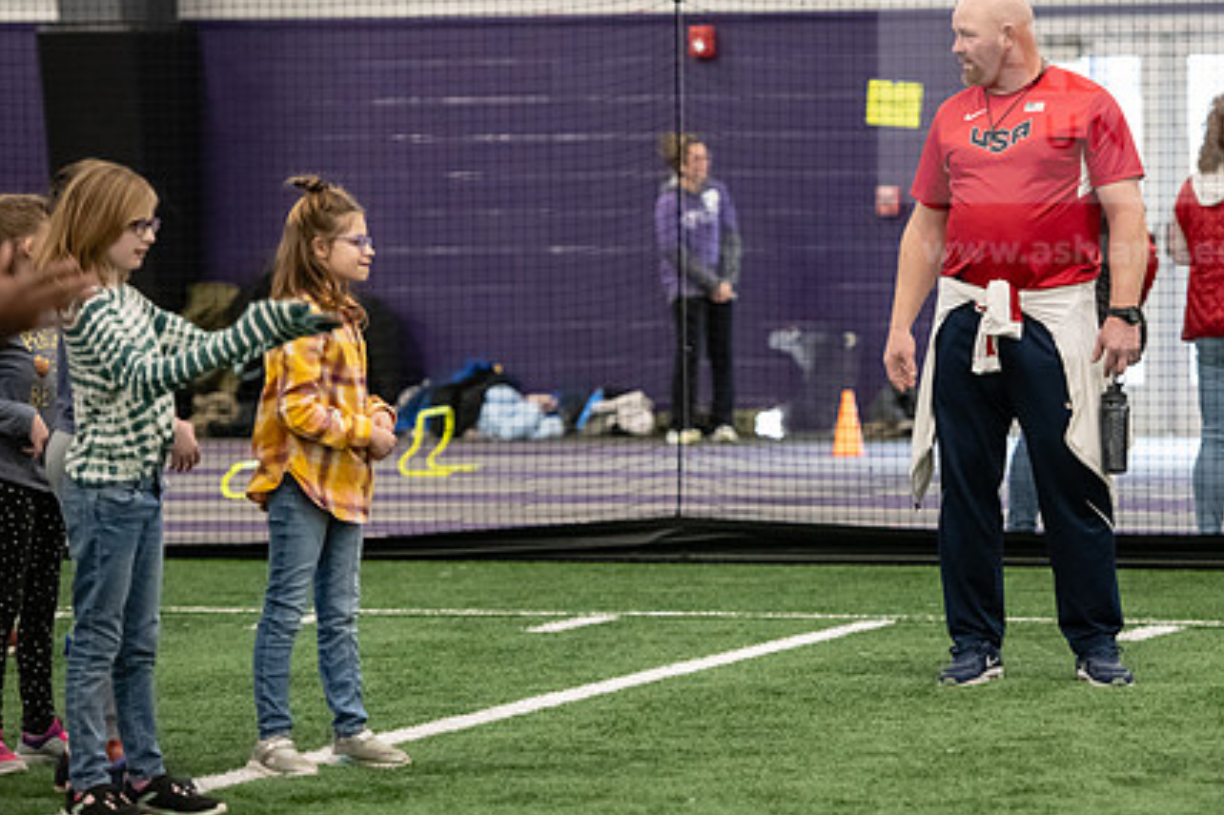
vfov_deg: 7.5
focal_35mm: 183
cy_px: 310
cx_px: 792
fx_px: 6219
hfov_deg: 11.2
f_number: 3.2
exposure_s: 1/320
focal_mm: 135
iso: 4000
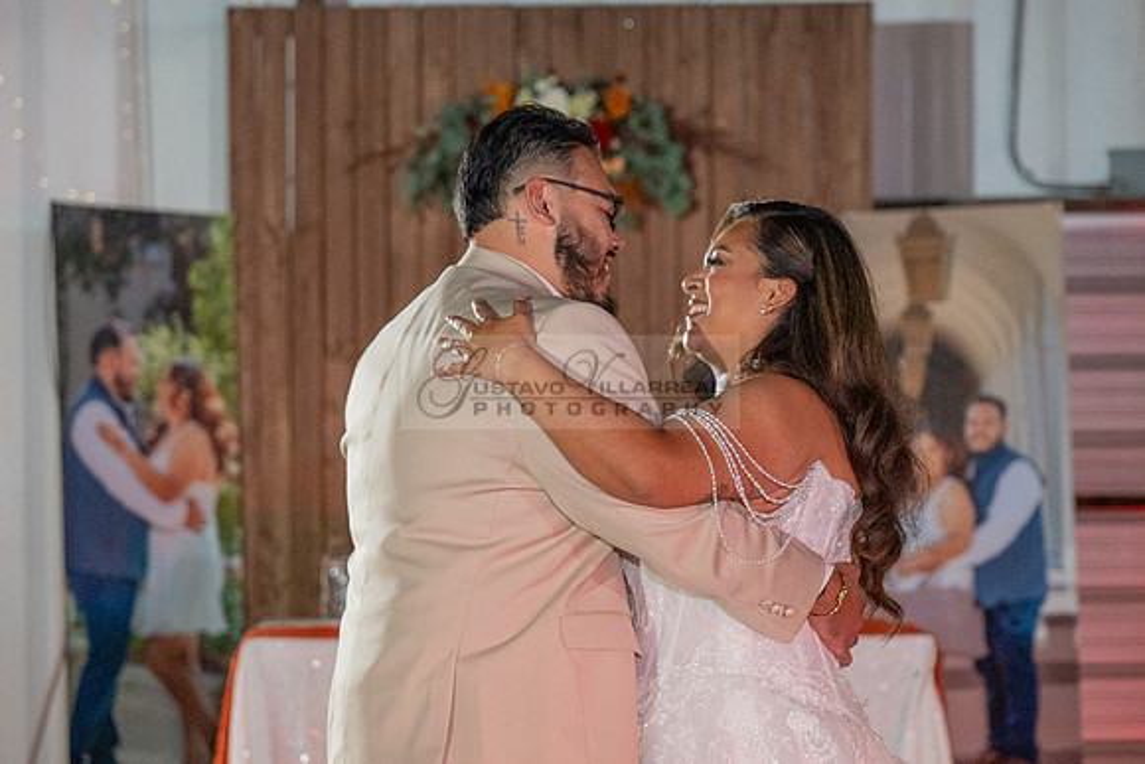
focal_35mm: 118
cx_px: 556
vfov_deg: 11.6
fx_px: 3765
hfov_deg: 17.3
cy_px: 357
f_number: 4
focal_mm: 95
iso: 3200
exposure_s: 1/250
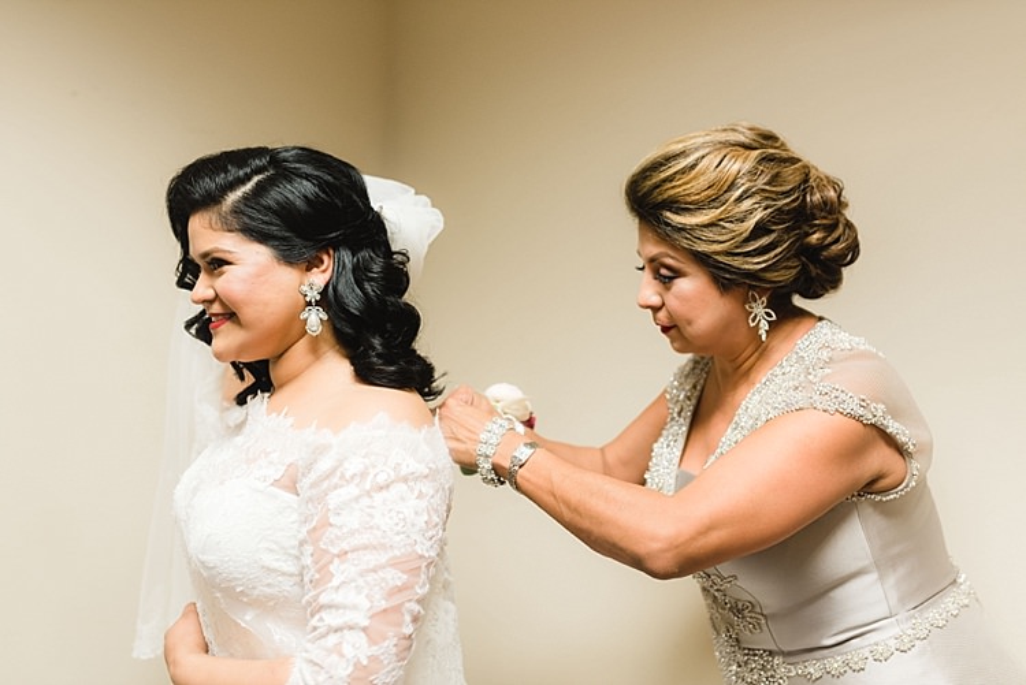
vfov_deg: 37.9
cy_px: 342
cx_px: 513
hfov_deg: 54.4
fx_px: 998
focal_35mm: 35
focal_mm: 35
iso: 800
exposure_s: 1/100
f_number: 2.5
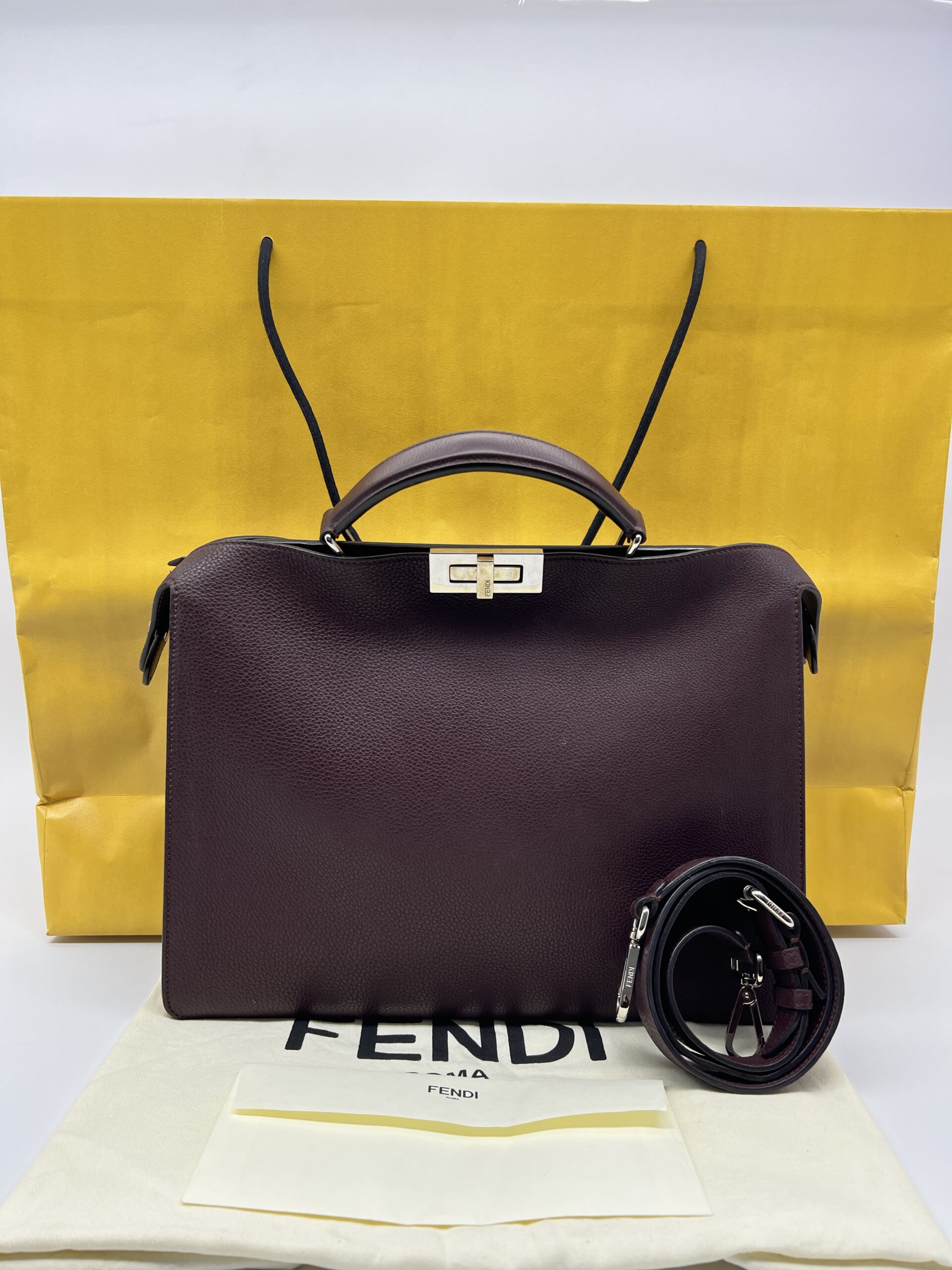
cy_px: 635
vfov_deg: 67.3
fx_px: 953
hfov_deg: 53.1
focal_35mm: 26
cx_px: 476
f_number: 1.5
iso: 32
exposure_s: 1/129
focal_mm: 5.7
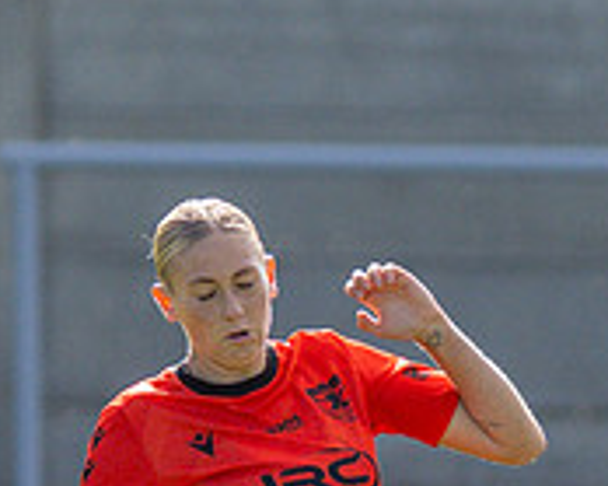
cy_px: 480
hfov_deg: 0.8
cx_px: 28
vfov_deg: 0.6
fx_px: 42929
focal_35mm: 2387
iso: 200
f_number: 2.8
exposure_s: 1/3200
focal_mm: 300
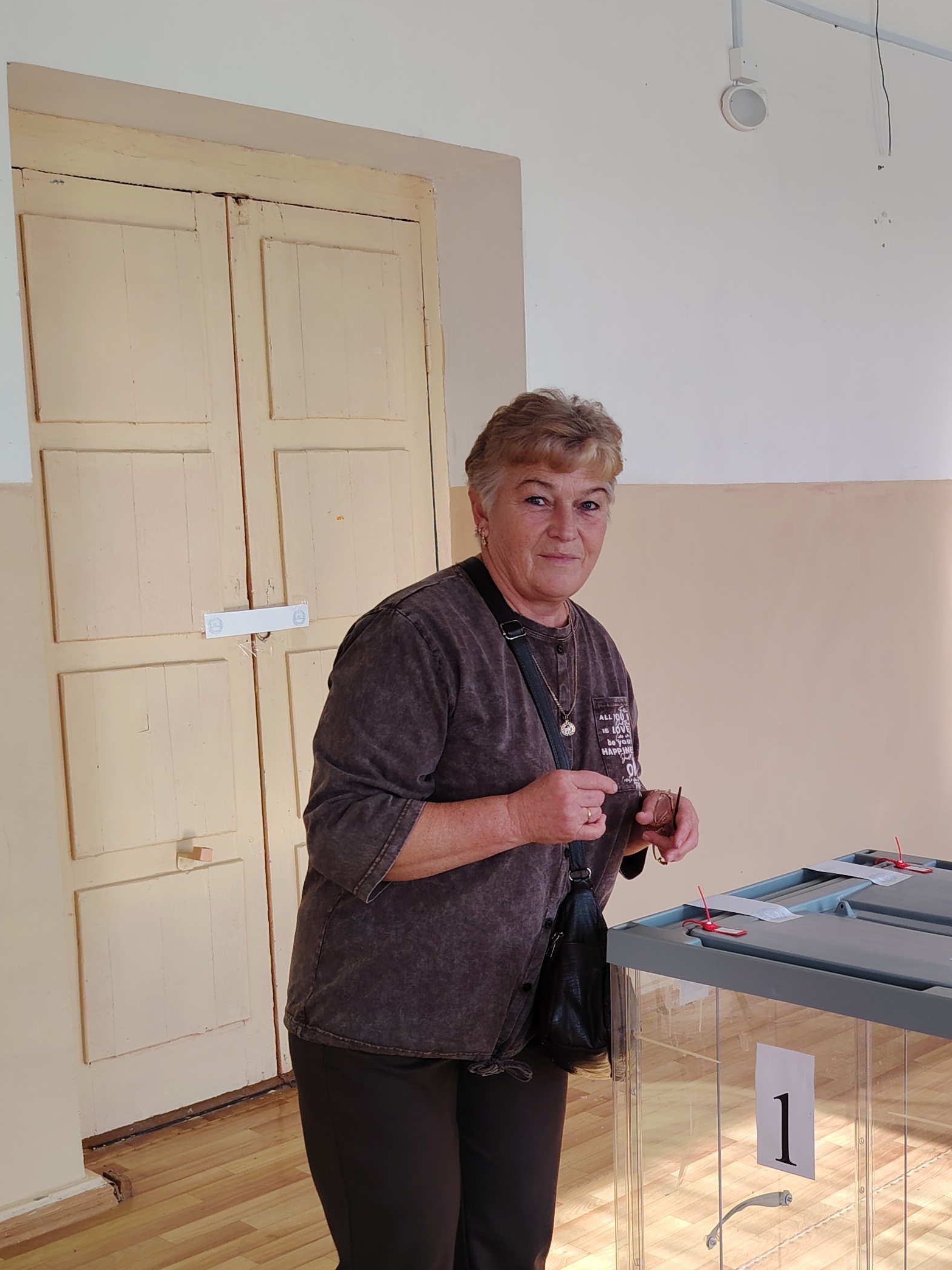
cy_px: 776
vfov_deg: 41.0
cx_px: 741
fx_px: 1687
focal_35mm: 46
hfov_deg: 30.8
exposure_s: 1/100
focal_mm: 5.25
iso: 108
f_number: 1.75
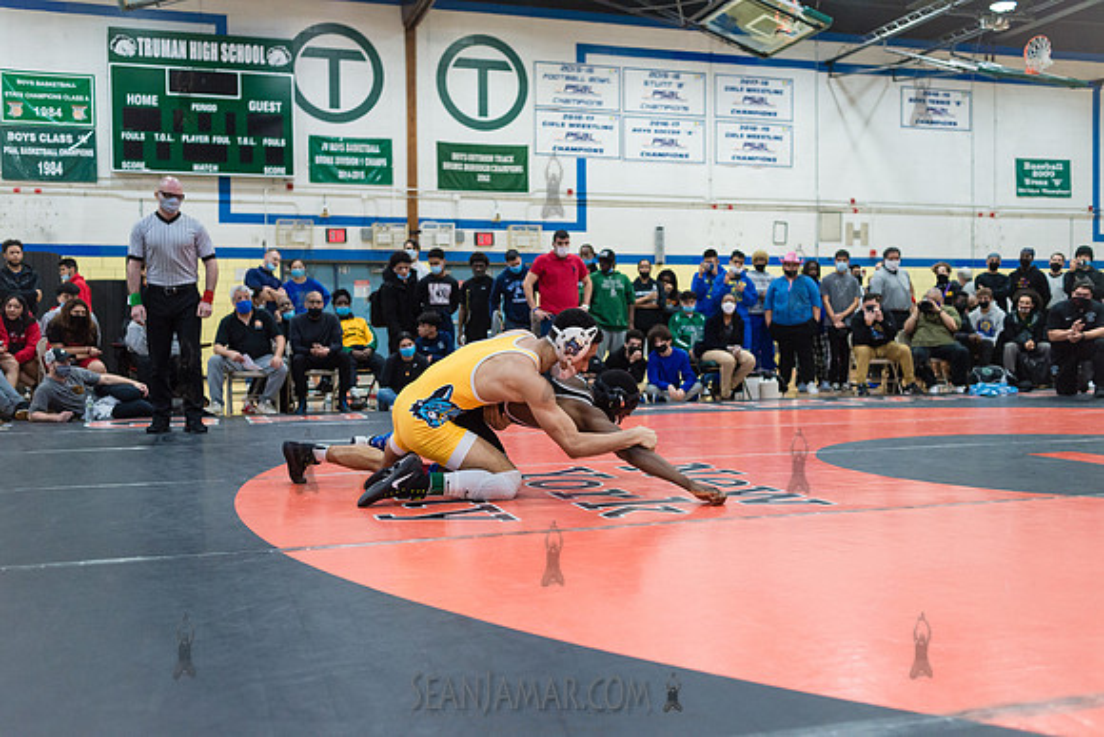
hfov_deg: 54.4
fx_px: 1074
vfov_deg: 37.9
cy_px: 368
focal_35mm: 35
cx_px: 552
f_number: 3.5
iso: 4000
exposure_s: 1/400
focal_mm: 35
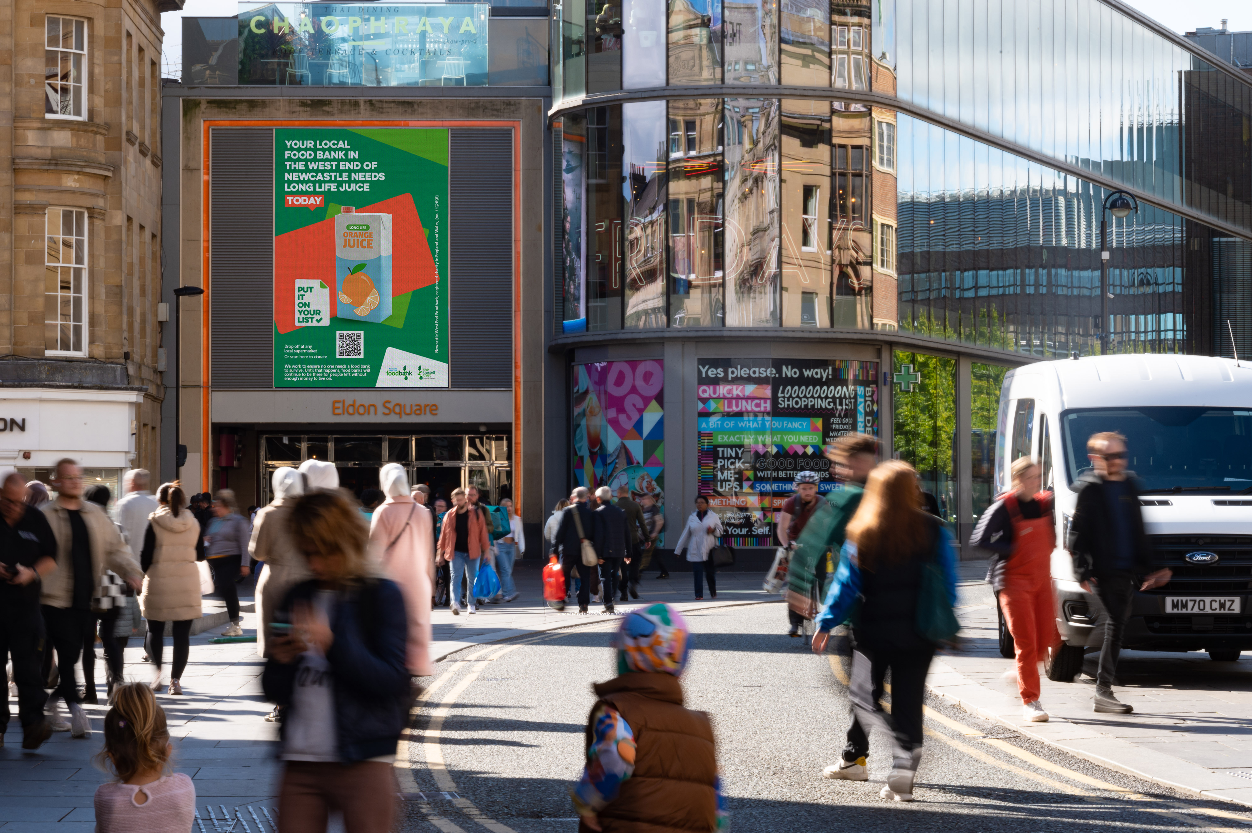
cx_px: 626
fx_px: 3267
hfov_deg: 21.7
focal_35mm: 94
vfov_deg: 14.5
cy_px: 416
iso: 100
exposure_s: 1/8
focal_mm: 94
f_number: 32
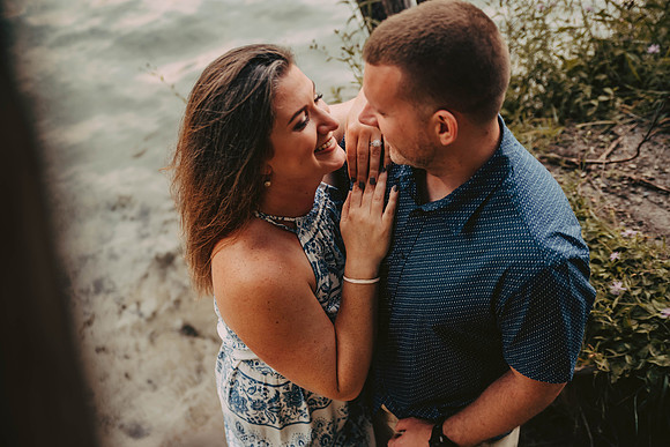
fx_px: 968
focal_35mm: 52
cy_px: 224
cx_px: 335
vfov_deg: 26.0
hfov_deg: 38.2
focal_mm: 52
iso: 640
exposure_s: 1/320
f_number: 2.8
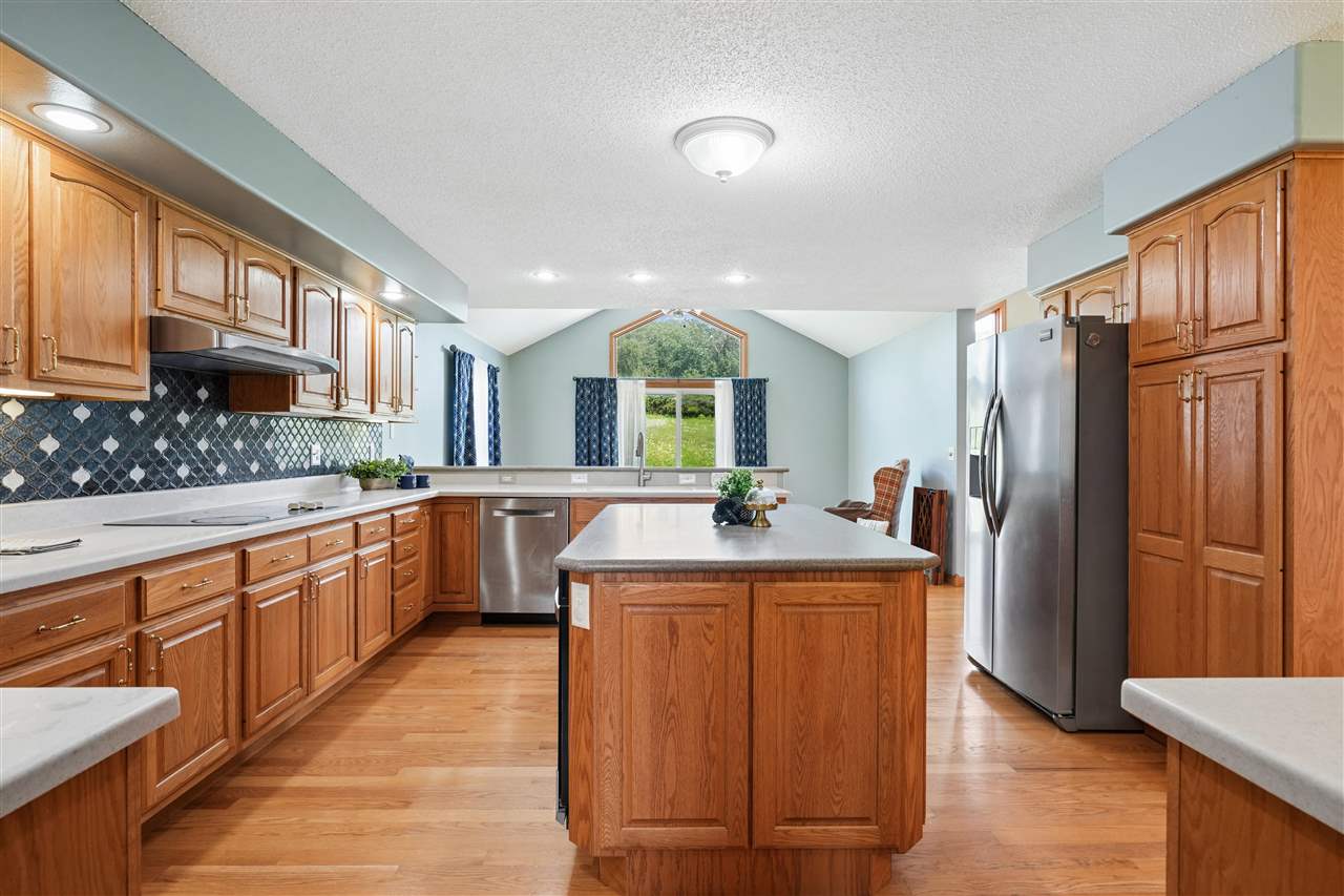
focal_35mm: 18
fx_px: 672
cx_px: 672
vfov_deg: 67.4
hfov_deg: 90.0
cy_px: 448
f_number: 9
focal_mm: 18
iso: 800
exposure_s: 1/30
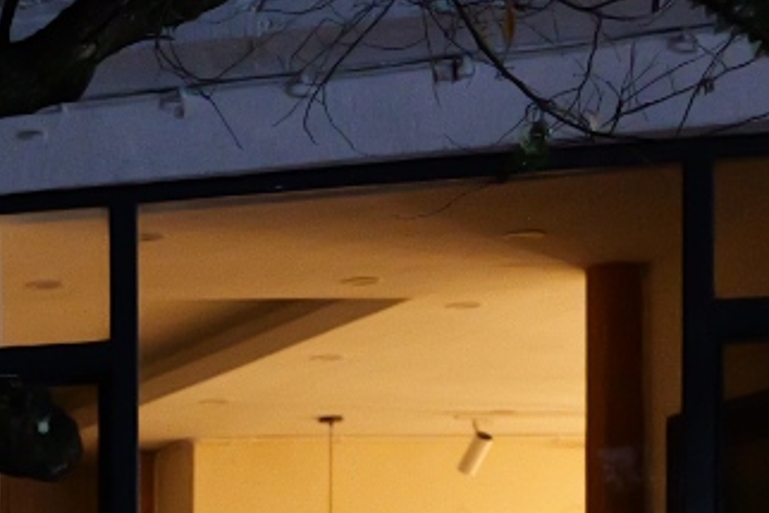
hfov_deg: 10.8
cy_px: 1105
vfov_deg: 7.9
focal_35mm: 164
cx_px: -1051
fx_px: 3505
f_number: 2.8
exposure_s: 1/60
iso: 6400
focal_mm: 33
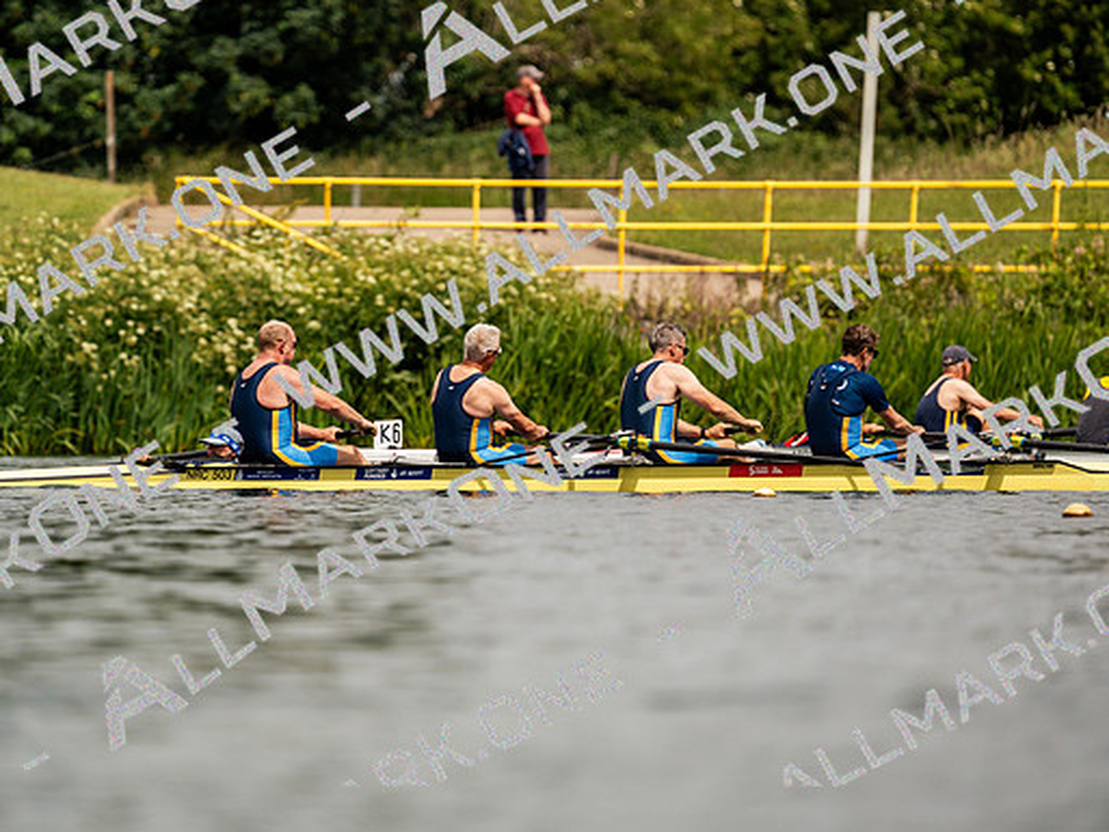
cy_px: 416
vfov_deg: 2.3
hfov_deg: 3.0
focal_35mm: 652
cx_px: 540
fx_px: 20893
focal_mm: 600
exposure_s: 1/2000
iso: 160
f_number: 6.3
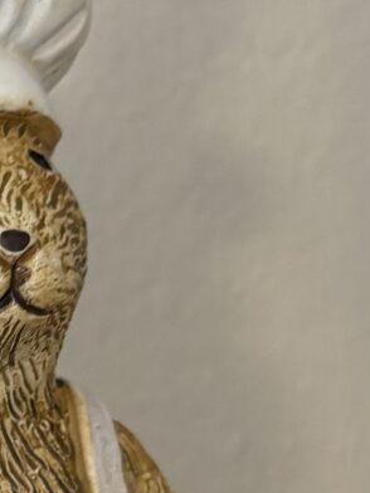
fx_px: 2423
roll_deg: +8.4
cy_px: 542
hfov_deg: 8.3
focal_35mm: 170
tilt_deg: -6.7
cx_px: -403
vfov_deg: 11.5
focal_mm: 5.96
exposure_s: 1/50
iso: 100
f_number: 1.6
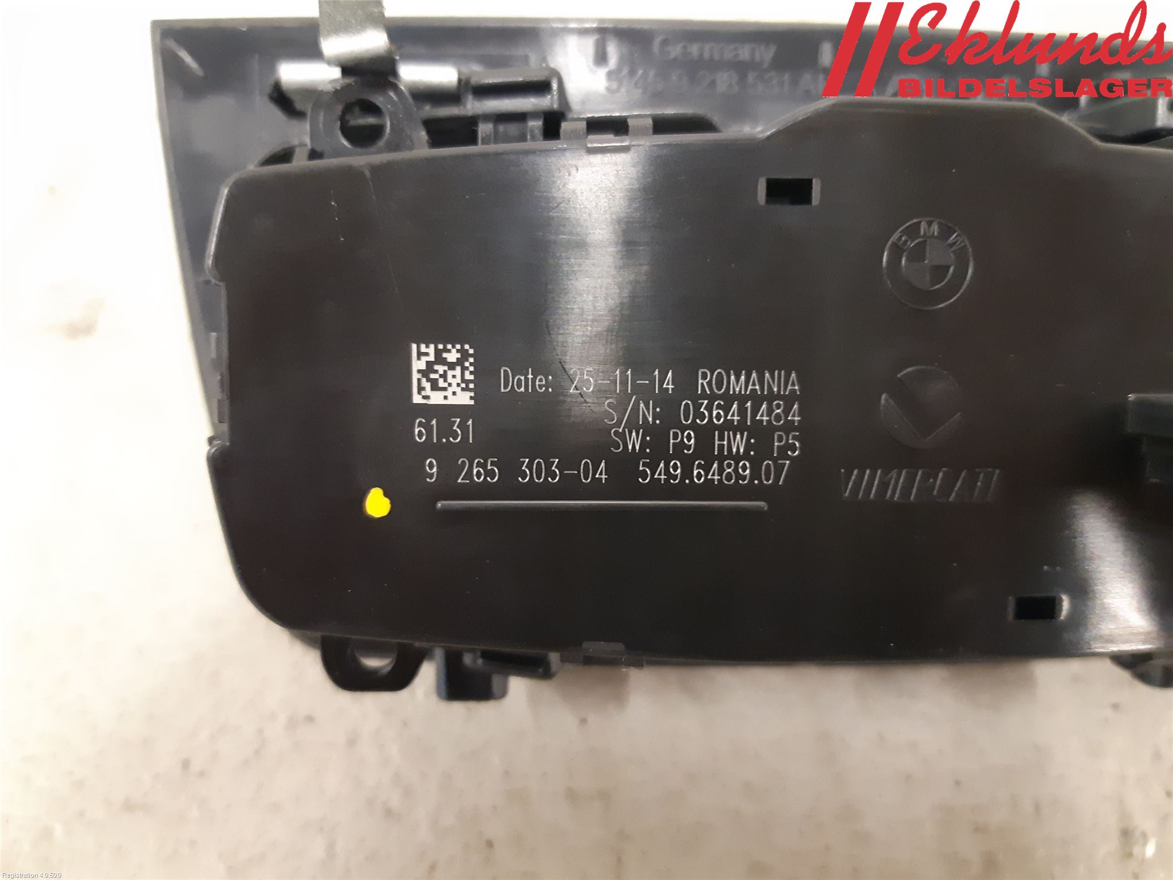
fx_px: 881
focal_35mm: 26
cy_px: 440
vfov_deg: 53.1
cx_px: 586
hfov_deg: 67.3
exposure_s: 1/25
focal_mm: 3.93
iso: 500
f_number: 1.7
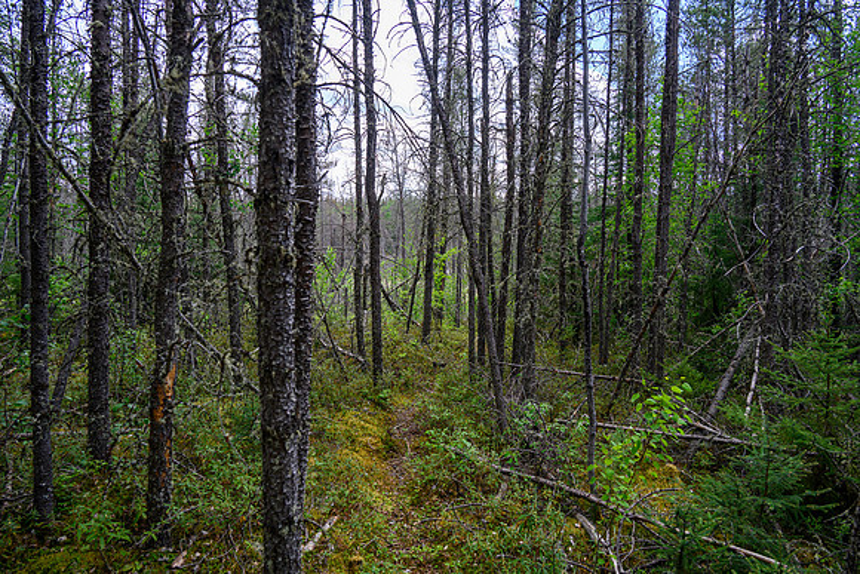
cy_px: 287
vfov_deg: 53.2
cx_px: 430
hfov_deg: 73.7
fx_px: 573
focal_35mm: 24
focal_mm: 24
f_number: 6.3
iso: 100
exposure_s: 1/60
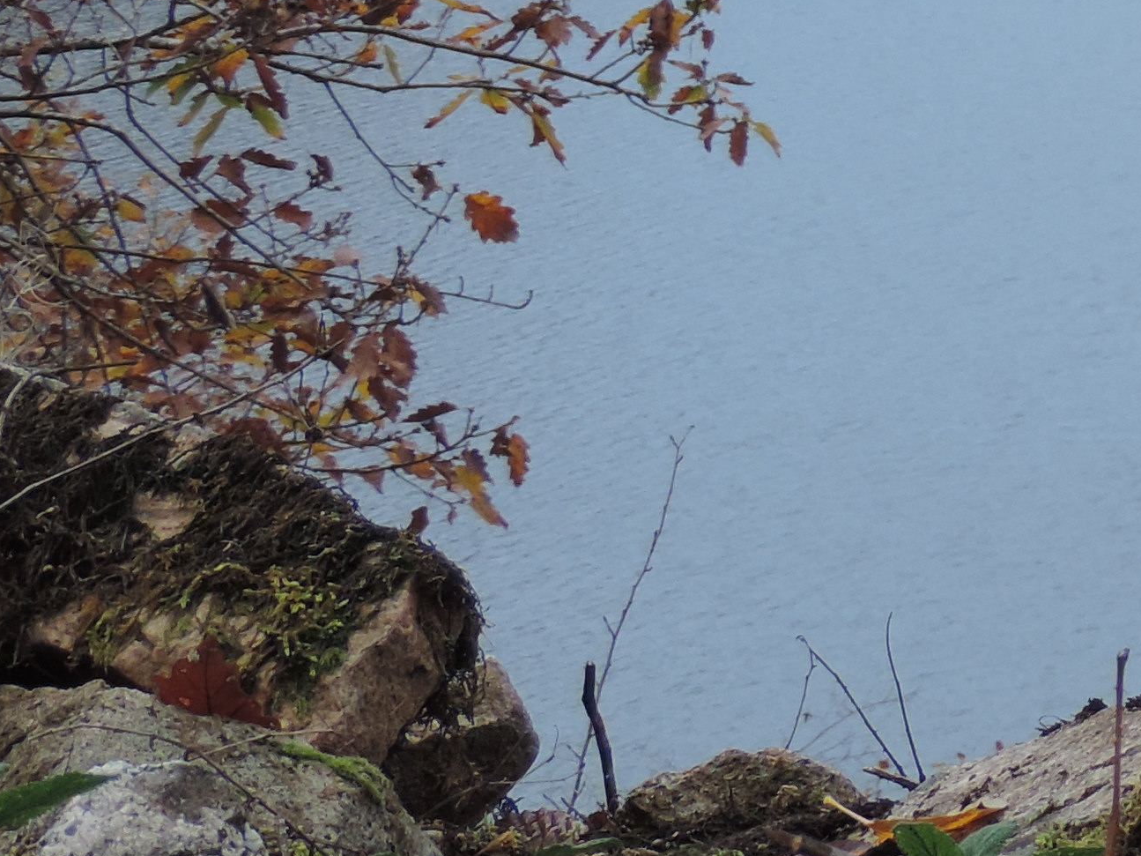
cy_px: -12
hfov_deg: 9.1
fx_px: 6855
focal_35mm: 208
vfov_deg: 7.1
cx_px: 2068
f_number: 3.7
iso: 80
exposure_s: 1/250
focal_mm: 9.8
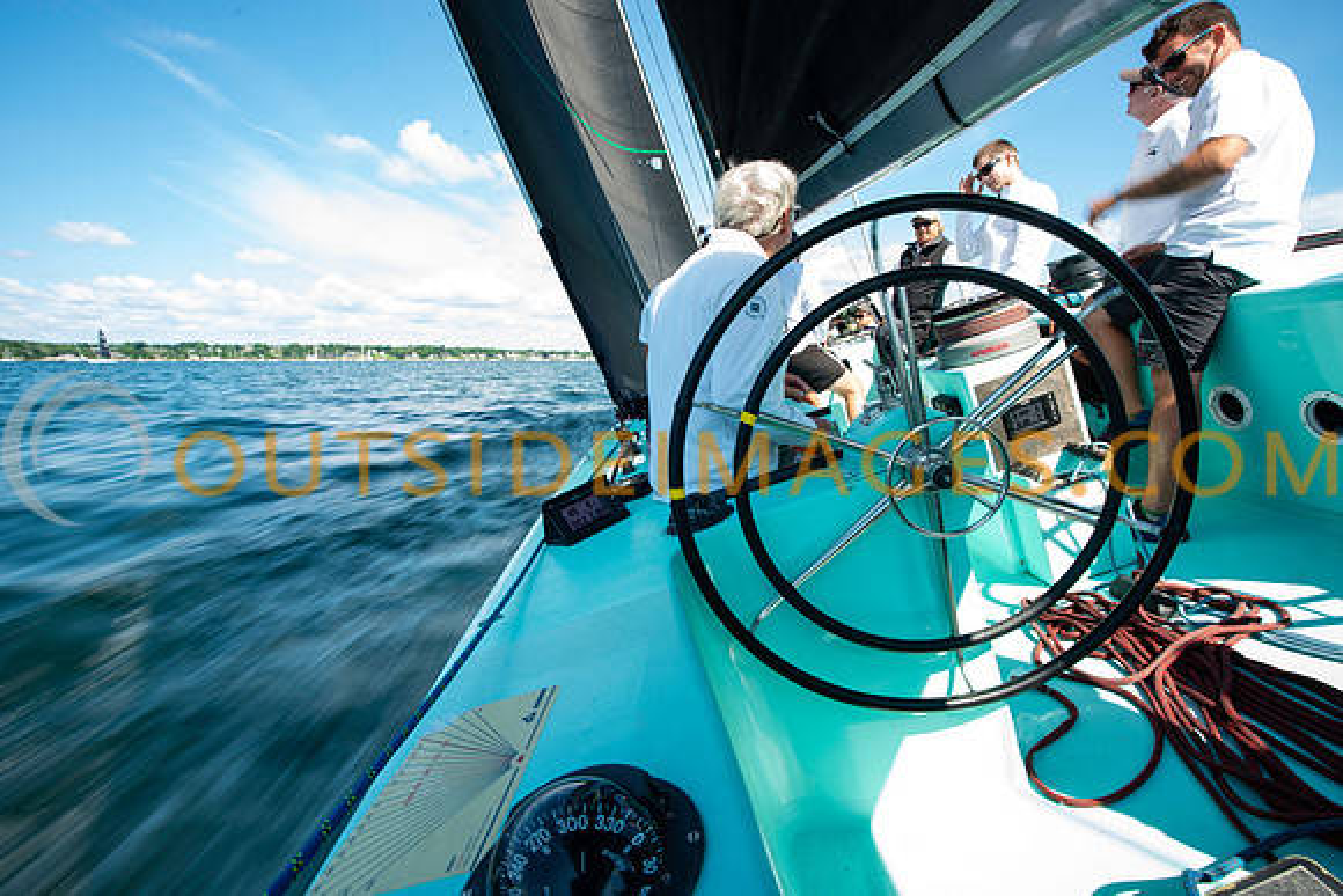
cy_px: 448
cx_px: 672
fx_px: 578
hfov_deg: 98.6
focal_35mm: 15
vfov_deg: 75.6
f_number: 16
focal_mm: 15
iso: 50
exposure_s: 1/20
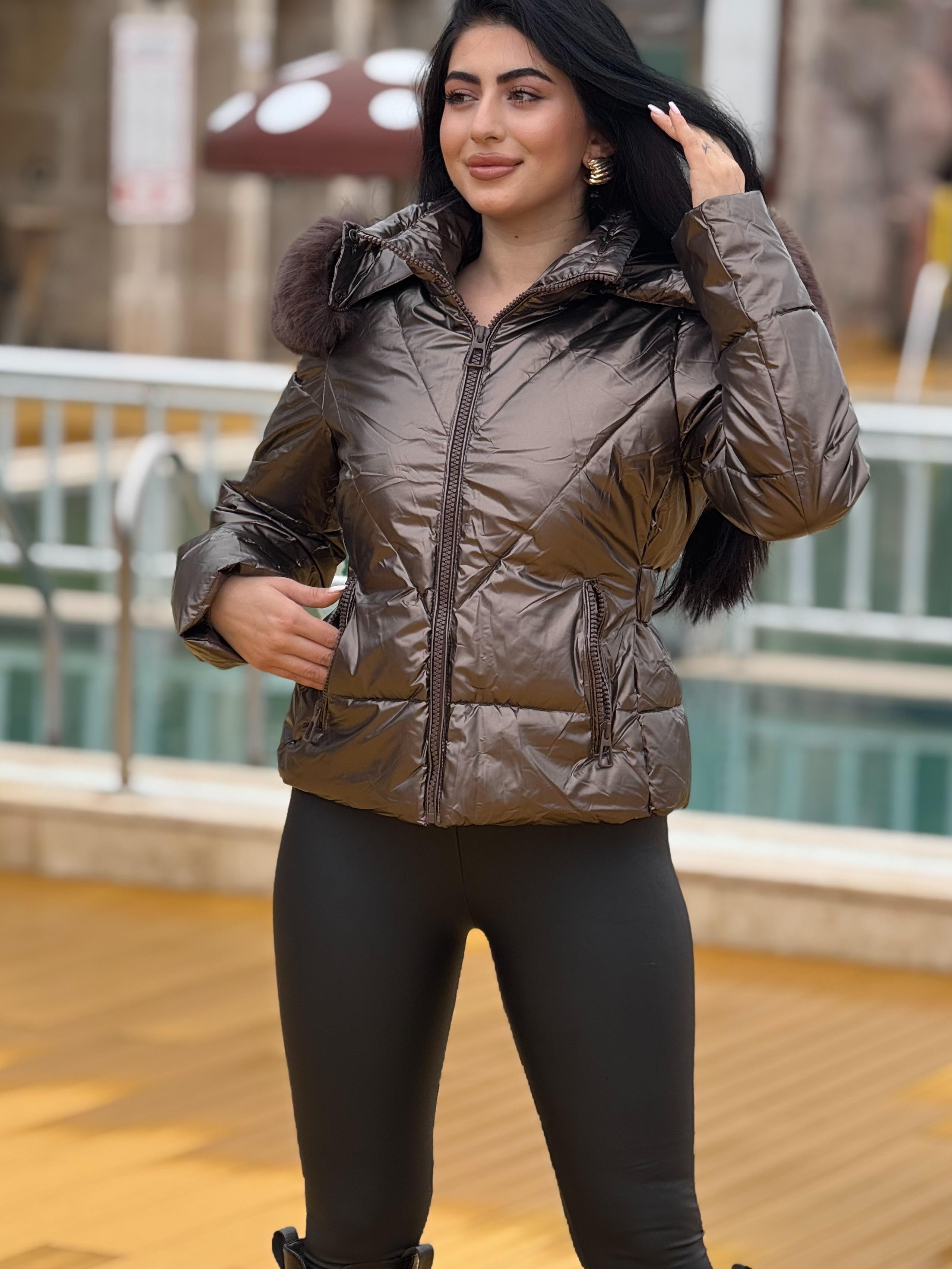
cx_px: 528
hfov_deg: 10.4
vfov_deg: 13.9
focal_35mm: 142
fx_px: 5207
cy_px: 620
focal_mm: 15.66
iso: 50
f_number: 2.8
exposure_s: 1/307
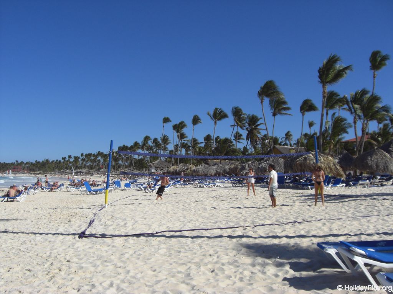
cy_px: 147
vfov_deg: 37.7
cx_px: 196
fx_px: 431
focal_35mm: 38
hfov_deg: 49.0
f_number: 8
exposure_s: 1/250
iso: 64
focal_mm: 6.2
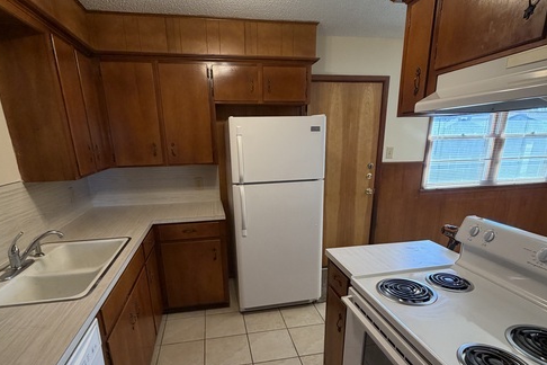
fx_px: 304
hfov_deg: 84.0
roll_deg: +1.6
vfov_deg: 61.0
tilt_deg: -17.2
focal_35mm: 20
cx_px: 267
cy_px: 232
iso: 200
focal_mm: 2.22
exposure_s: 1/60
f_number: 2.2
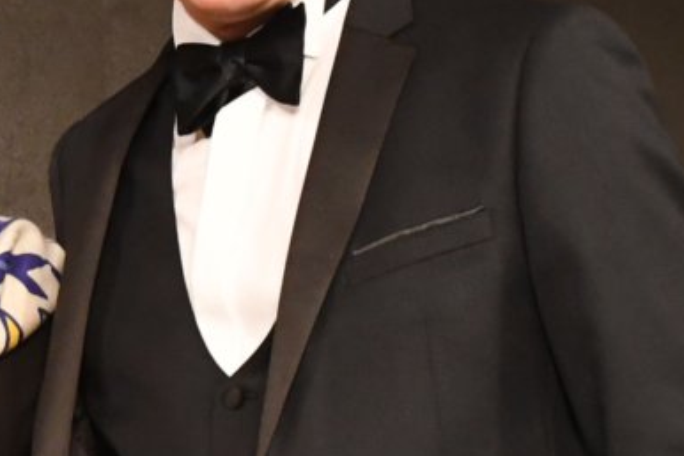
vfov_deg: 5.6
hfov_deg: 8.1
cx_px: -523
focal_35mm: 247
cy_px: 382
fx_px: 4684
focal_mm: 31
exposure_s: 1/100
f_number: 4.5
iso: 2500
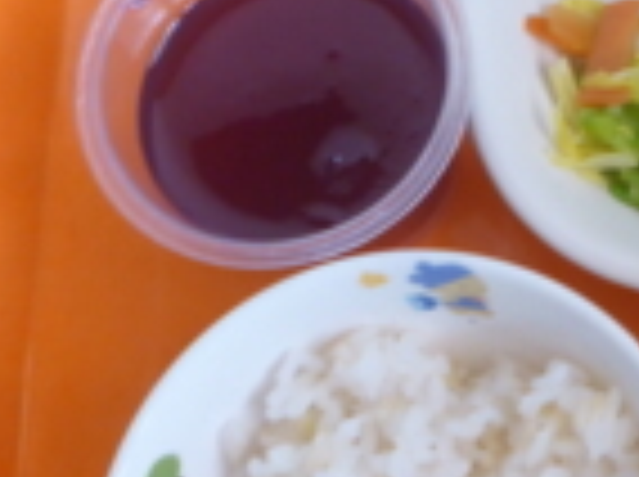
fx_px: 1272
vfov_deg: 21.2
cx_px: 734
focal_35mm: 69
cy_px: 279
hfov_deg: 25.7
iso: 400
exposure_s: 1/10
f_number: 3.3
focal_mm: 4.9
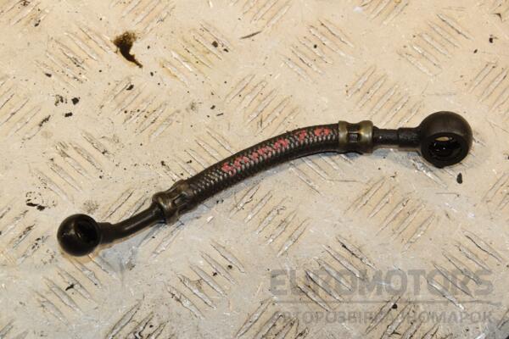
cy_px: 170
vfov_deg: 15.7
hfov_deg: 23.4
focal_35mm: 87
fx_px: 1230
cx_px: 254
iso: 800
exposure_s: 1/200
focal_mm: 58
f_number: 9
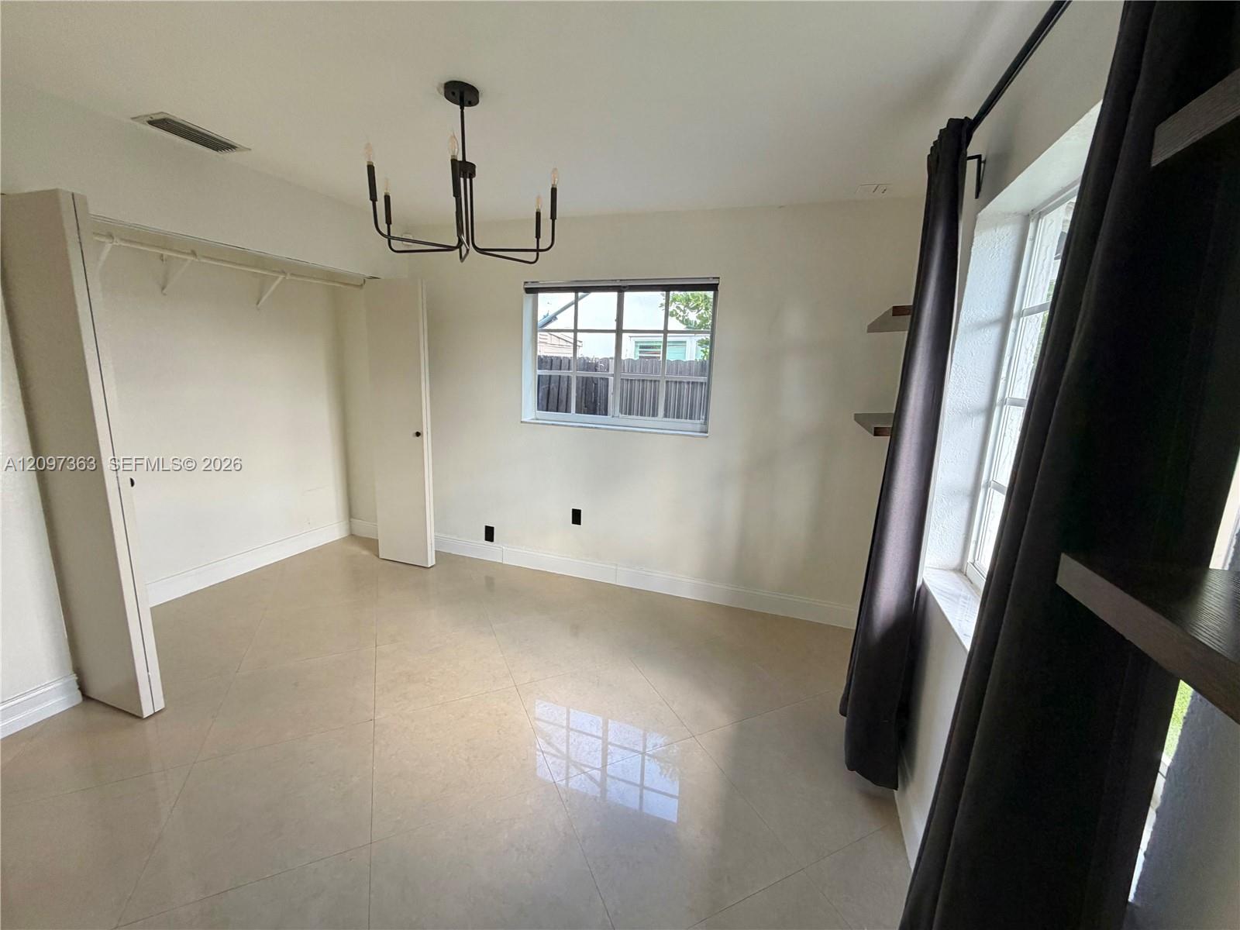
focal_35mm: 14
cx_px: 620
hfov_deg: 102.1
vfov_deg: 85.7
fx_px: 502
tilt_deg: -11.5
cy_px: 465
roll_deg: -2.2
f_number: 2.2
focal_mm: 2.22
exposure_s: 1/121
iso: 250
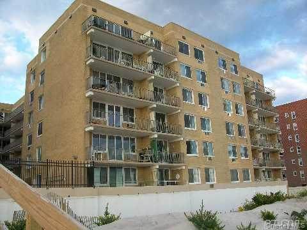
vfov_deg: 44.2
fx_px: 284
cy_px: 115
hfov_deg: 56.8
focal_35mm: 32
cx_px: 154
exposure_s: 1/160
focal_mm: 5.7
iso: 64
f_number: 2.8
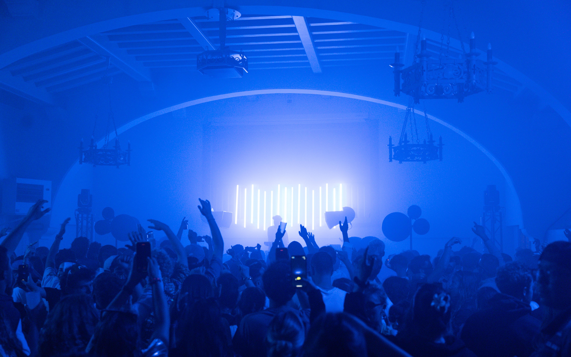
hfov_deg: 47.8
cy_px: 190
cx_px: 285
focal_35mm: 41
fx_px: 644
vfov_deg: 30.9
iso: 6400
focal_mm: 40.4
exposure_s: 1/125
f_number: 3.5
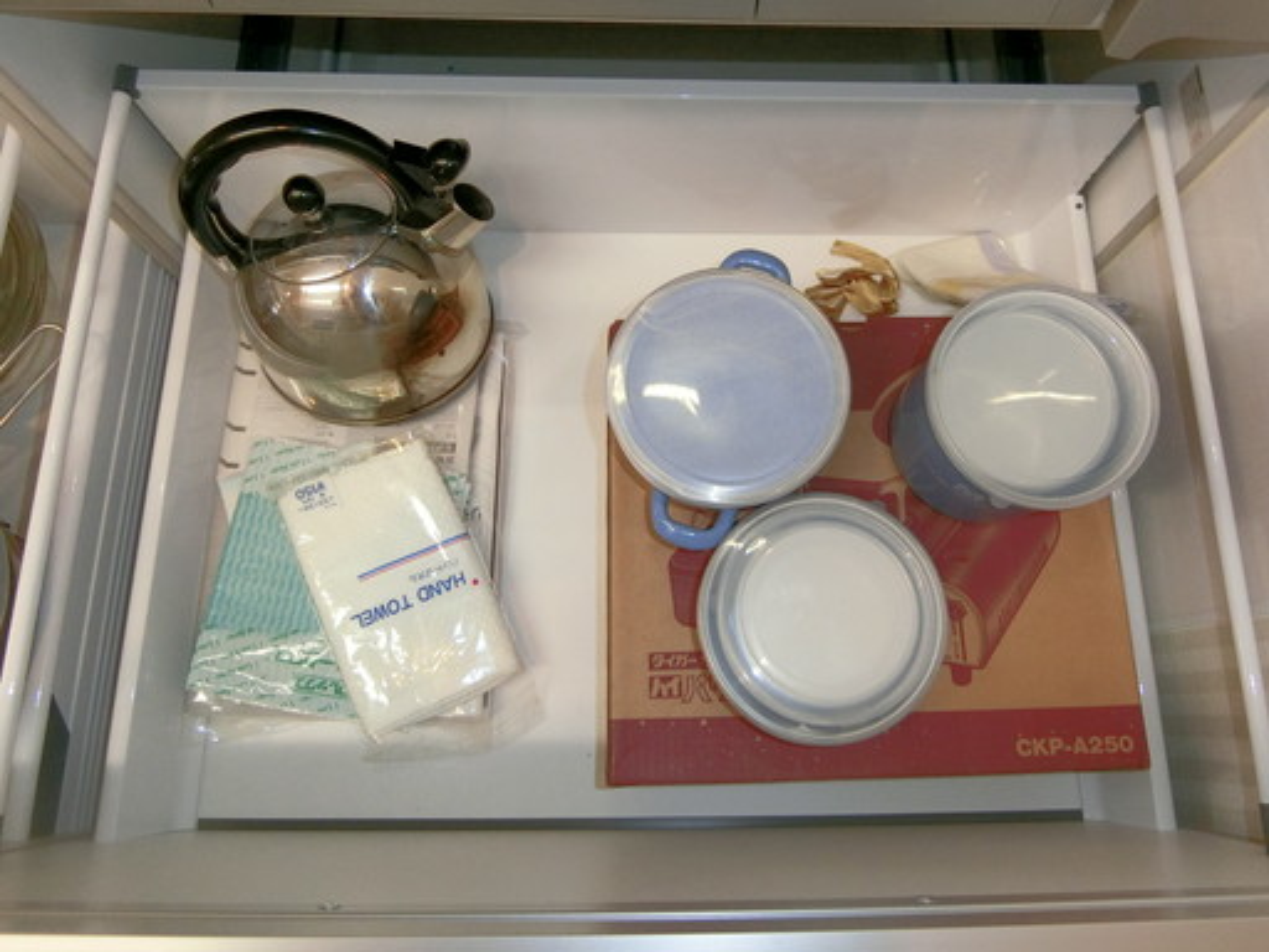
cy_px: 476
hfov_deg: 84.7
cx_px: 634
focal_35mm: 19
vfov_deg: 68.7
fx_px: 697
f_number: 2.7
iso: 320
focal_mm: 4.1
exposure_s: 1/125
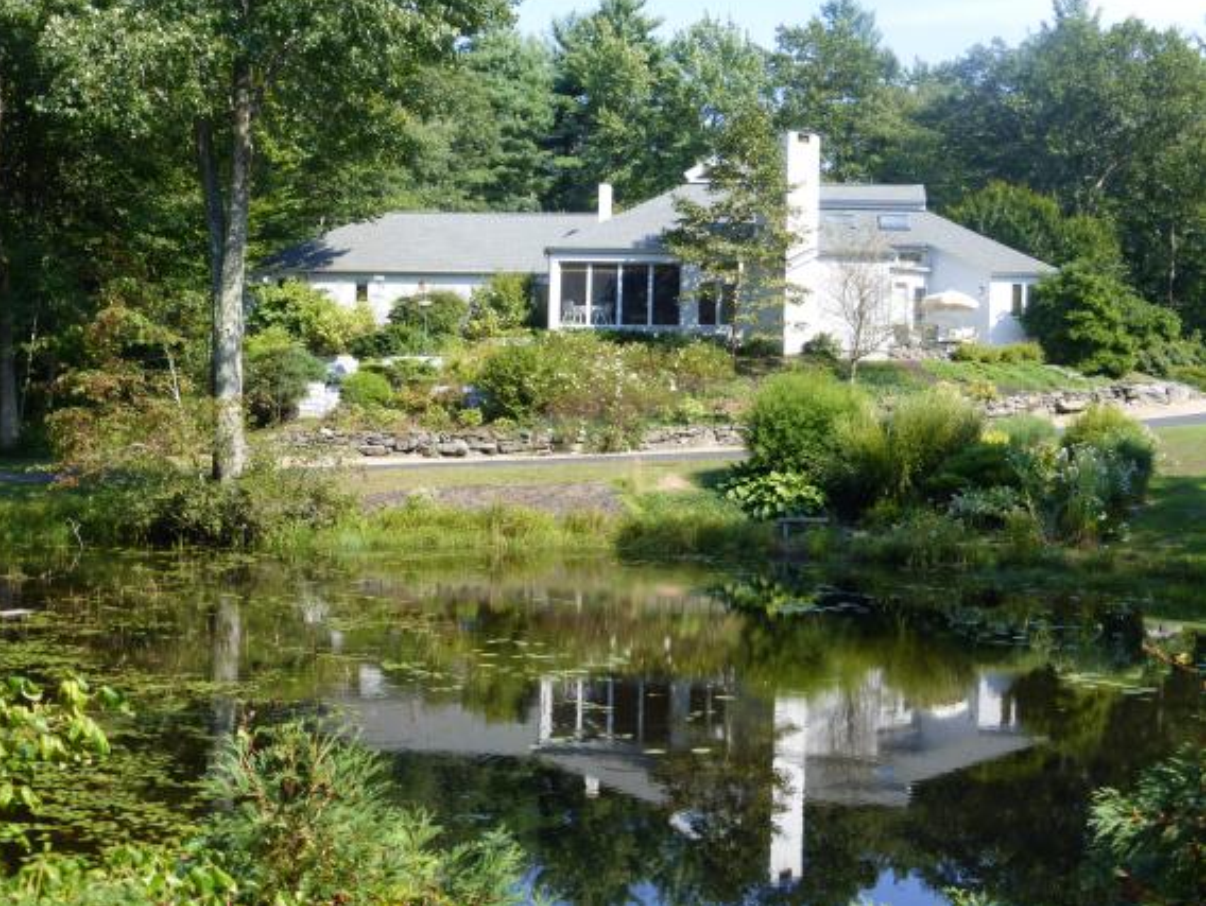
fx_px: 1639
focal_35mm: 47
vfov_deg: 30.9
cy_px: 448
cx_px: 592
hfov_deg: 40.4
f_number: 4.1
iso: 100
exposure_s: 1/250
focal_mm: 7.9
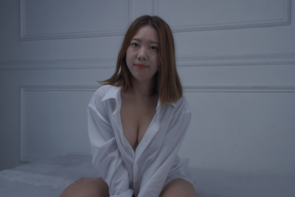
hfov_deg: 43.6
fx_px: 369
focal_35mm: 45
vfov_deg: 29.9
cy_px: 98
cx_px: 148
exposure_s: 1/125
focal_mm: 30
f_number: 5.6
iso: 200
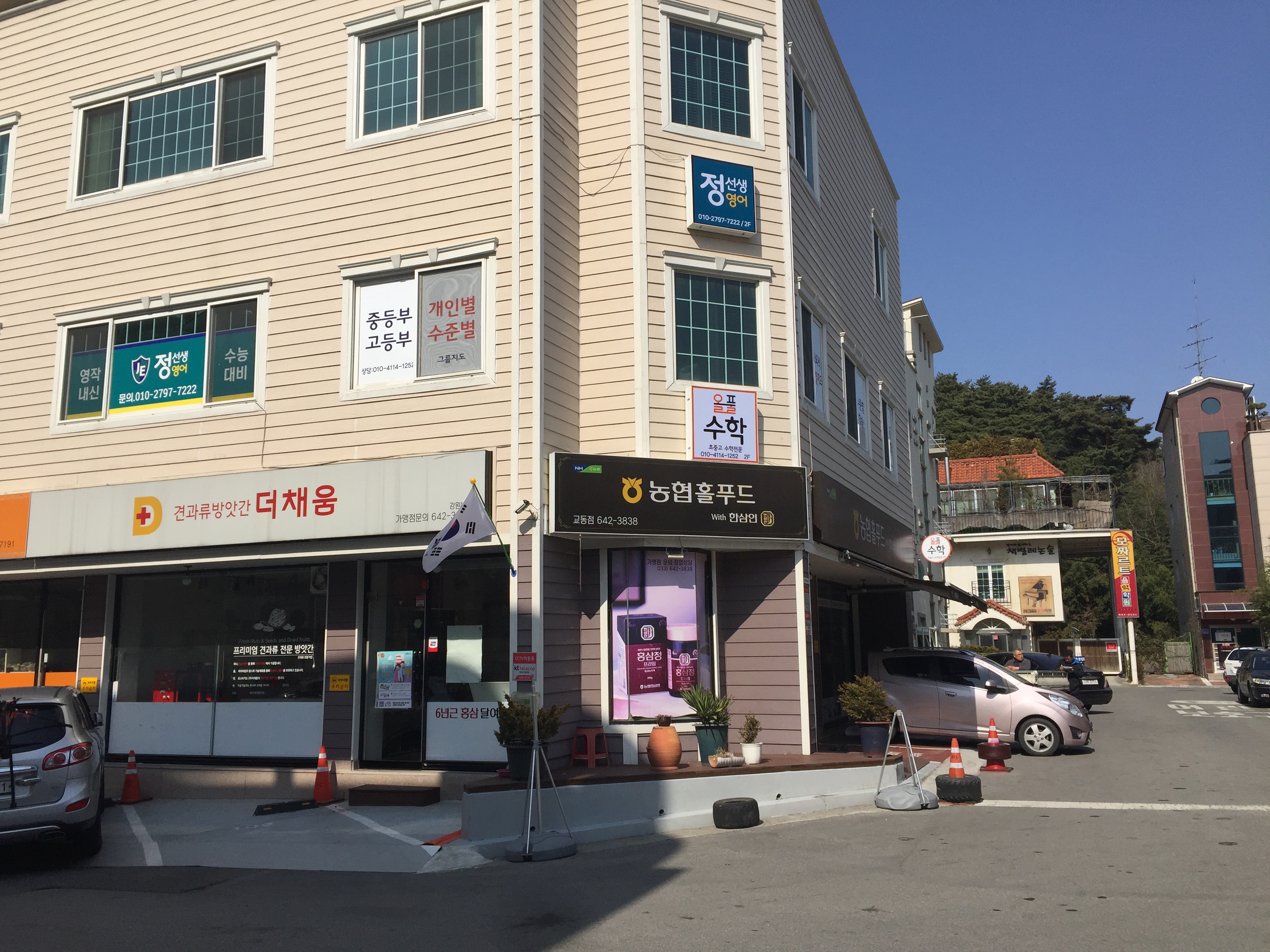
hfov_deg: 61.7
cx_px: 635
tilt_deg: +8.9
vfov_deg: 48.2
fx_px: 1064
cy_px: 476
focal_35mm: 29
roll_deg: +0.0
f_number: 2.2
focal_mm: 4.15
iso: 32
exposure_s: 1/3968
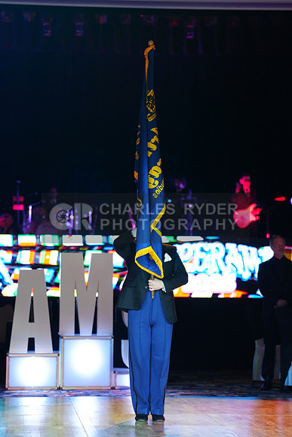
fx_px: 1398
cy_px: 218
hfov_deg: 11.9
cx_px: 146
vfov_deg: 17.8
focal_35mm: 115
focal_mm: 115
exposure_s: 1/400
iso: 2500
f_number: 2.8
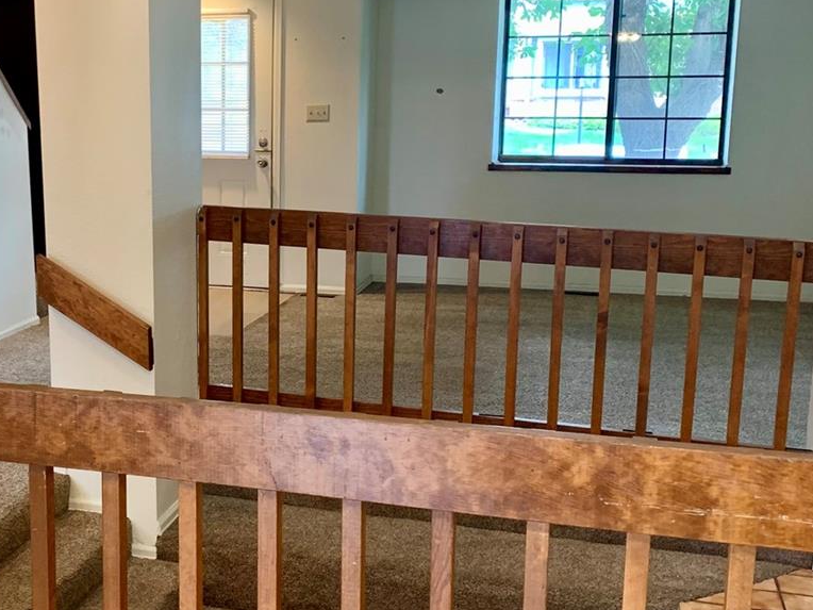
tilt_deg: -10.5
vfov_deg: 29.7
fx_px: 1151
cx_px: 190
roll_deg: -0.3
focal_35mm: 49
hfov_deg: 37.8
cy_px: 326
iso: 160
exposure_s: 1/60
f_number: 1.8
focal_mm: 4.25
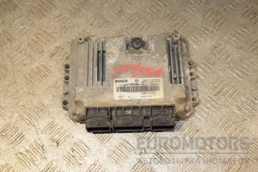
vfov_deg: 26.5
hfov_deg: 38.9
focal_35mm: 51
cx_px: 129
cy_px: 86
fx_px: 365
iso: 800
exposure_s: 1/200
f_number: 6.3
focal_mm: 34
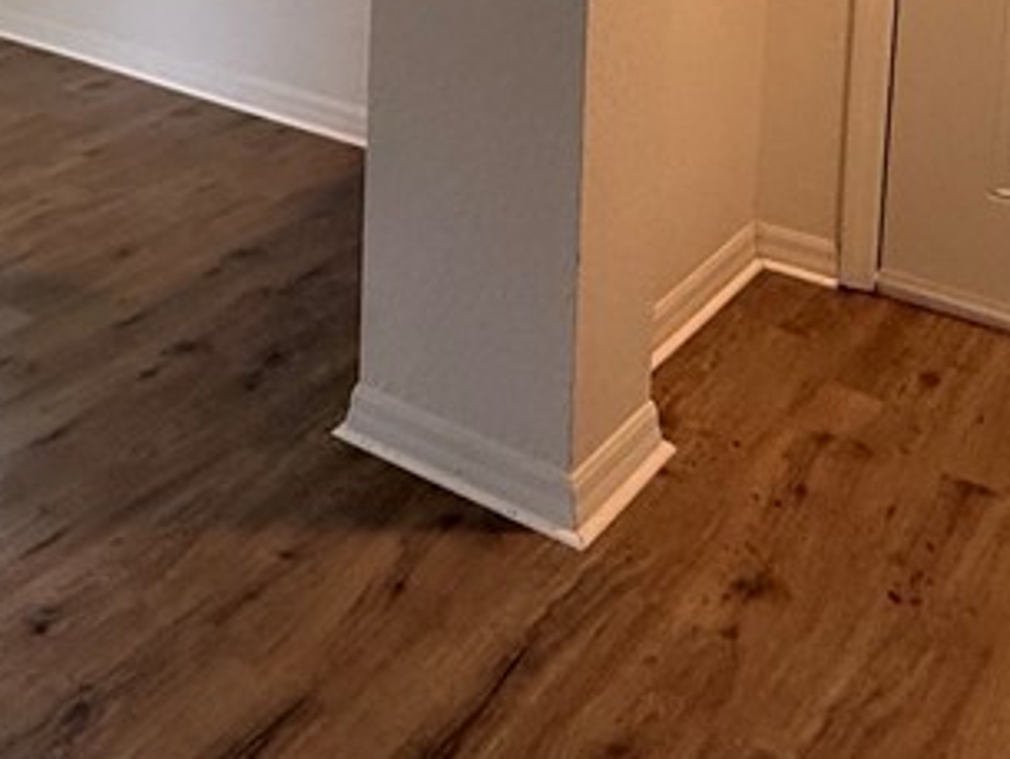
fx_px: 1372
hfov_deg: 32.5
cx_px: -235
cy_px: -259
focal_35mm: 47
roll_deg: -0.2
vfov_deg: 25.9
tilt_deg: -5.3
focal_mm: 2.22
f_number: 2.2
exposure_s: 1/124
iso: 250
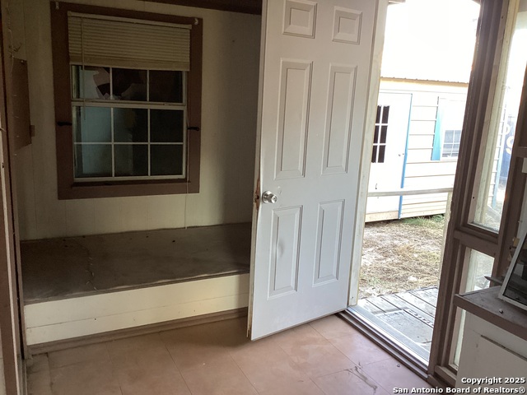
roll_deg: -3.9
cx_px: 264
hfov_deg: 58.4
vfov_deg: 45.4
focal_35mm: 31
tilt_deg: -13.3
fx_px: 472
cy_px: 198
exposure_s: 1/60
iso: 125
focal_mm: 3.3
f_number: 2.4
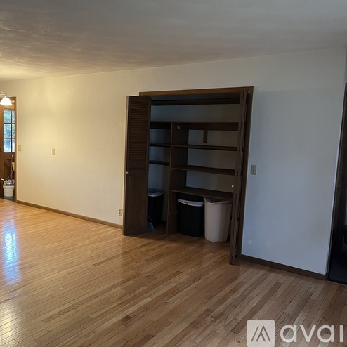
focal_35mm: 31
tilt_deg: -6.1
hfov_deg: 51.9
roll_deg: -1.4
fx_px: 352
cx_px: 126
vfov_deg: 52.5
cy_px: 172
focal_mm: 5.1
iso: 320
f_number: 1.6
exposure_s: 1/60
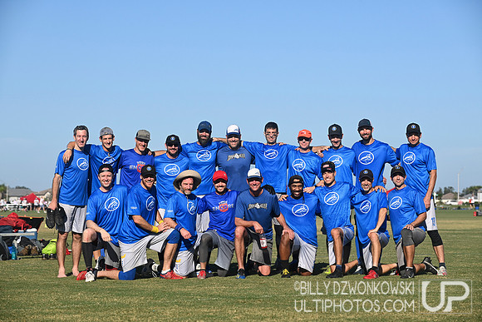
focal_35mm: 130
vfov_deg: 10.6
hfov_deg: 15.8
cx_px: 241
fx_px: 1741
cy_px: 161
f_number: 7.1
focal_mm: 130
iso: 160
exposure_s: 1/800
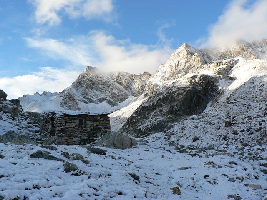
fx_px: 278
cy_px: 100
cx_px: 134
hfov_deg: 51.4
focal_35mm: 36
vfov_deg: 39.7
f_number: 4
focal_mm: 6
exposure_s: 1/250
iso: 80
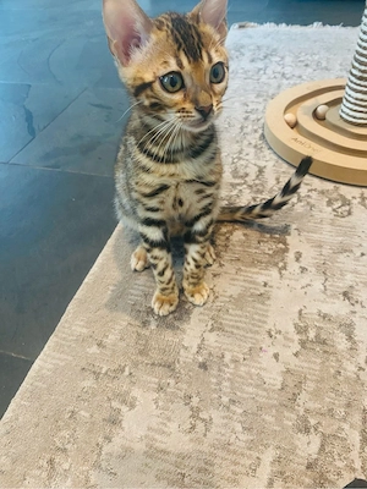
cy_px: 244
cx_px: 184
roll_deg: +6.5
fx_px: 368
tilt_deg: -44.3
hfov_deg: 53.1
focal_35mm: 26
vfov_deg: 67.3
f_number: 1.8
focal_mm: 4.25
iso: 125
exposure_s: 1/50
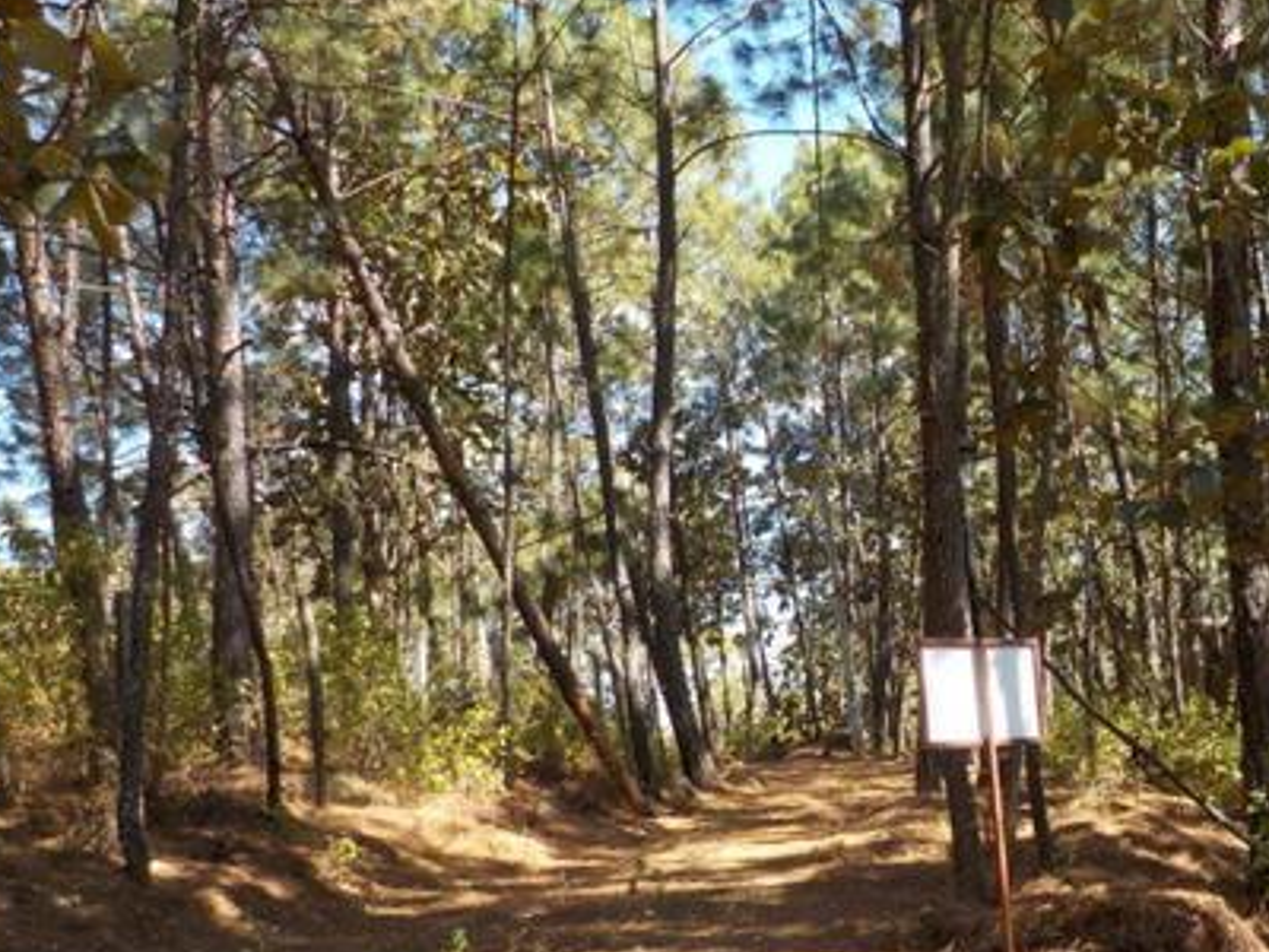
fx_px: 1760
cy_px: 730
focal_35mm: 48
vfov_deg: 29.7
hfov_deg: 38.5
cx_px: 971
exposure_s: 1/320
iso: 125
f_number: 3.3
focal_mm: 4.1
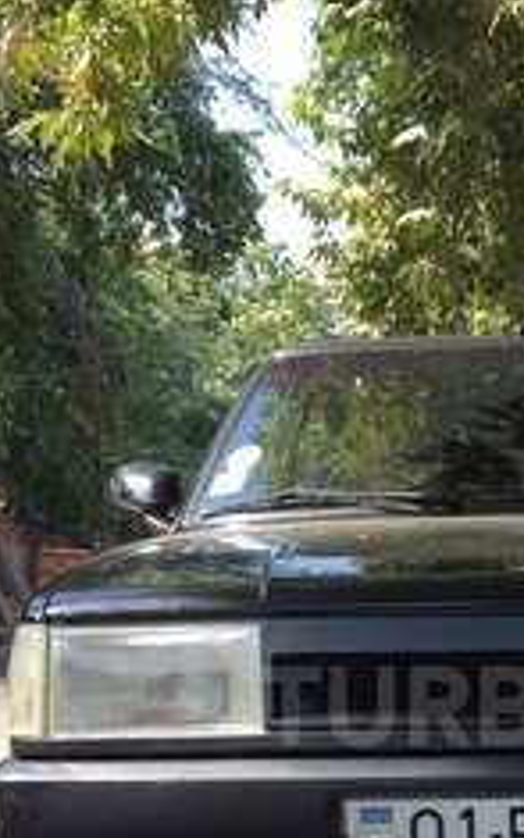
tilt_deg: -2.7
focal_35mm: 65
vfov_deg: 30.5
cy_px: 706
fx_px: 1484
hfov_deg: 19.4
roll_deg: +1.3
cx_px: 535
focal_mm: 4.15
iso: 32
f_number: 2.2
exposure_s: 1/356
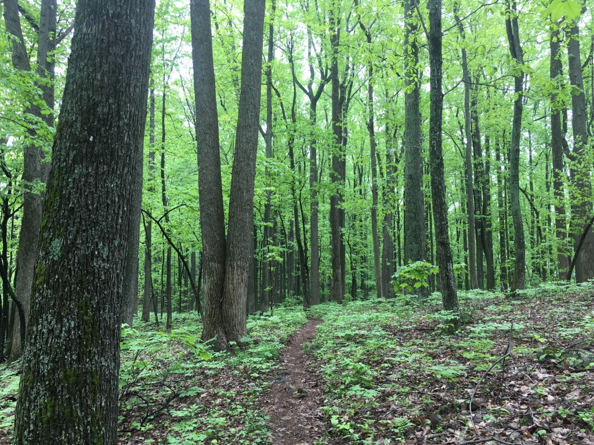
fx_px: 498
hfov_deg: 61.7
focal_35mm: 29
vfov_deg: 48.2
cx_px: 297
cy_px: 222
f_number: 2.2
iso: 32
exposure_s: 1/120
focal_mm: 4.15
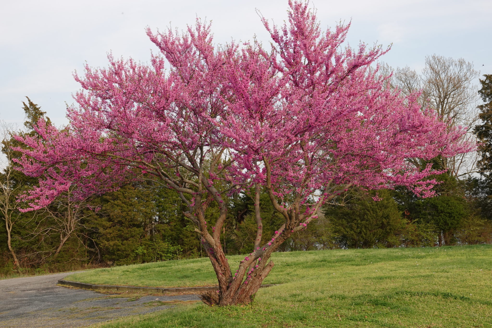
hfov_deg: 38.2
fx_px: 711
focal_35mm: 52
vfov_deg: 26.0
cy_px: 164
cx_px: 246
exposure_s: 1/320
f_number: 3.5
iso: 100
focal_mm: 18.92
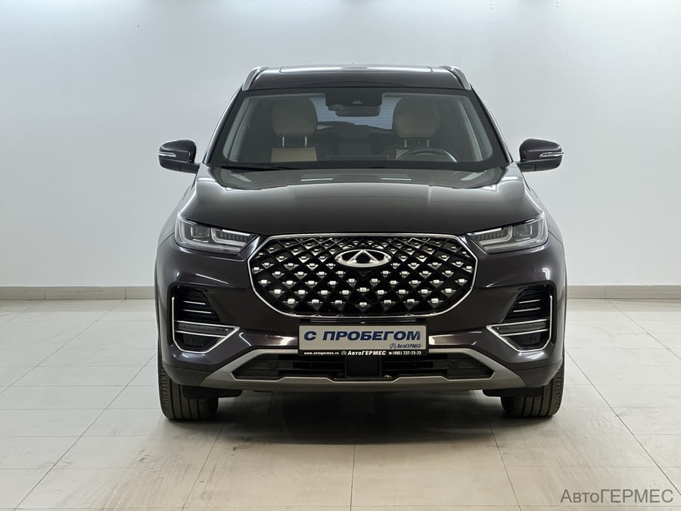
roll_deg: +0.1
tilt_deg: -4.4
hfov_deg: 25.3
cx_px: 340
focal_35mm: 77
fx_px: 1515
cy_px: 256
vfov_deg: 19.1
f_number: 2.8
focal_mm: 9
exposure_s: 1/50
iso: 400
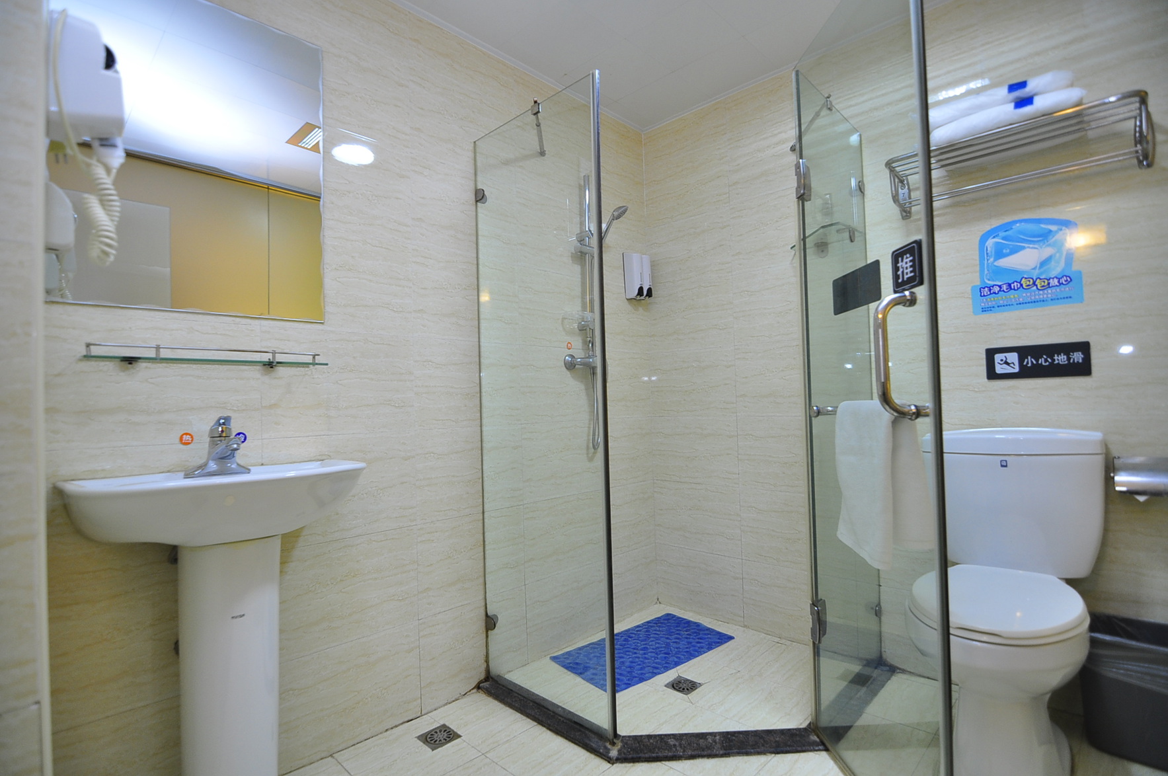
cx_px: 584
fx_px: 535
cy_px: 388
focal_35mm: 16
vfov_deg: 71.9
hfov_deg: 95.0
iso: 400
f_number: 2.8
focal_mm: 11
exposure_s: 1/20
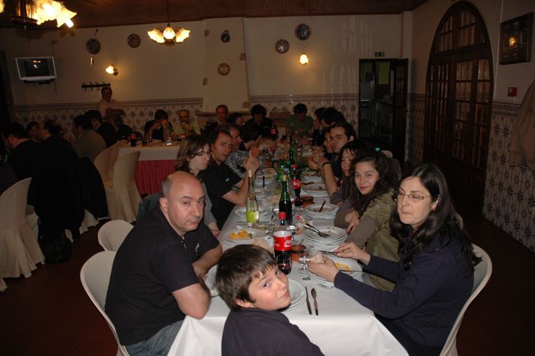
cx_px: 268
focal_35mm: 27
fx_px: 401
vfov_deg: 47.9
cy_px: 178
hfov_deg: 67.4
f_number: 3.5
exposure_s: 1/60
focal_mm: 18
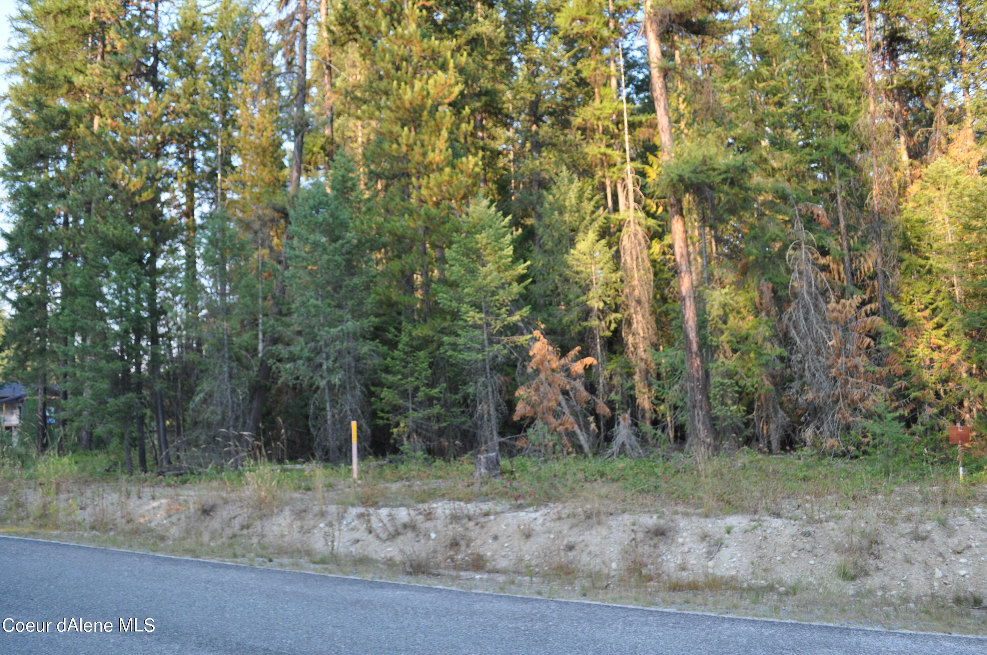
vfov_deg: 43.5
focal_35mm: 30
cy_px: 328
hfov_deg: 62.0
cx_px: 494
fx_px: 821
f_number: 5.6
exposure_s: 1/125
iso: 280
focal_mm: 20
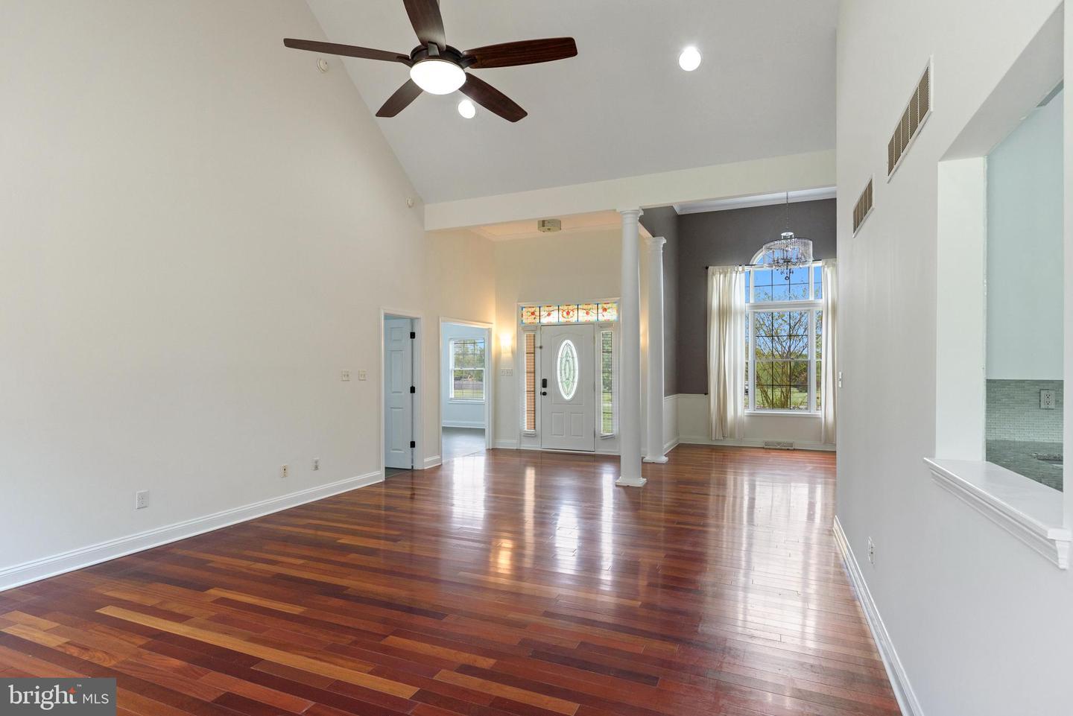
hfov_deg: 90.0
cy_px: 358
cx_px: 536
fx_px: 537
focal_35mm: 18
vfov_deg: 67.4
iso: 400
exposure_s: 1/60
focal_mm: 18
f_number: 8
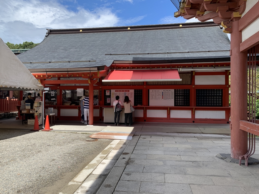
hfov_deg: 67.3
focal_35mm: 26
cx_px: 130
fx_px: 195
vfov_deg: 53.1
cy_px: 97
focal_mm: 4.25
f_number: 1.8
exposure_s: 1/1387
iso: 25
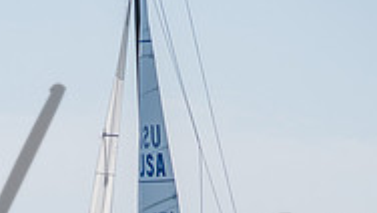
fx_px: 7512
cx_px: 84
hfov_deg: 2.9
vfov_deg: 1.6
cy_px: 312
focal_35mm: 751
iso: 200
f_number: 6.3
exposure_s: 1/1000
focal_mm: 155
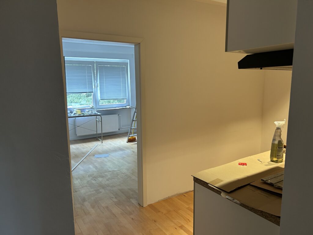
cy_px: 118
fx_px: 235
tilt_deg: -9.3
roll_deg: +0.8
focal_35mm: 26
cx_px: 156
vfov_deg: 53.1
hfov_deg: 67.3
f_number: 1.5
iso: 125
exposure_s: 1/50
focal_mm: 5.7
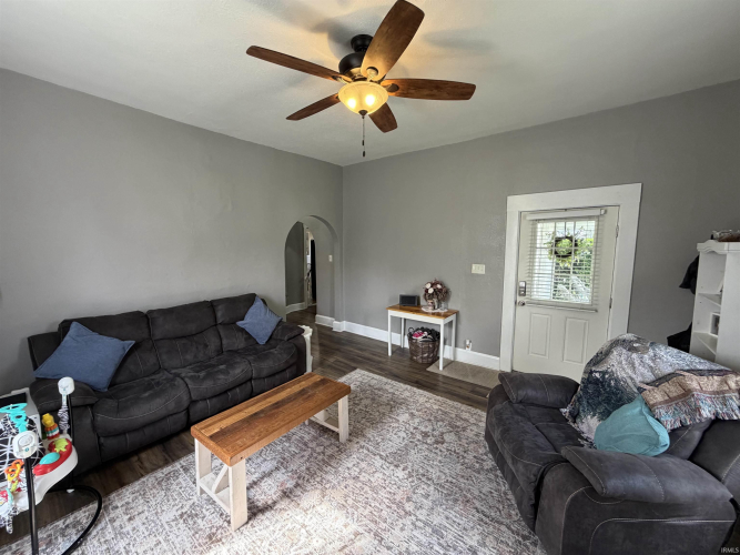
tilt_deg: -6.7
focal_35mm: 14
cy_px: 278
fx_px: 299
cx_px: 370
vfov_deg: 85.7
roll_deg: +0.3
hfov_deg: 102.1
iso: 250
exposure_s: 1/121
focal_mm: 2.22
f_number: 2.2
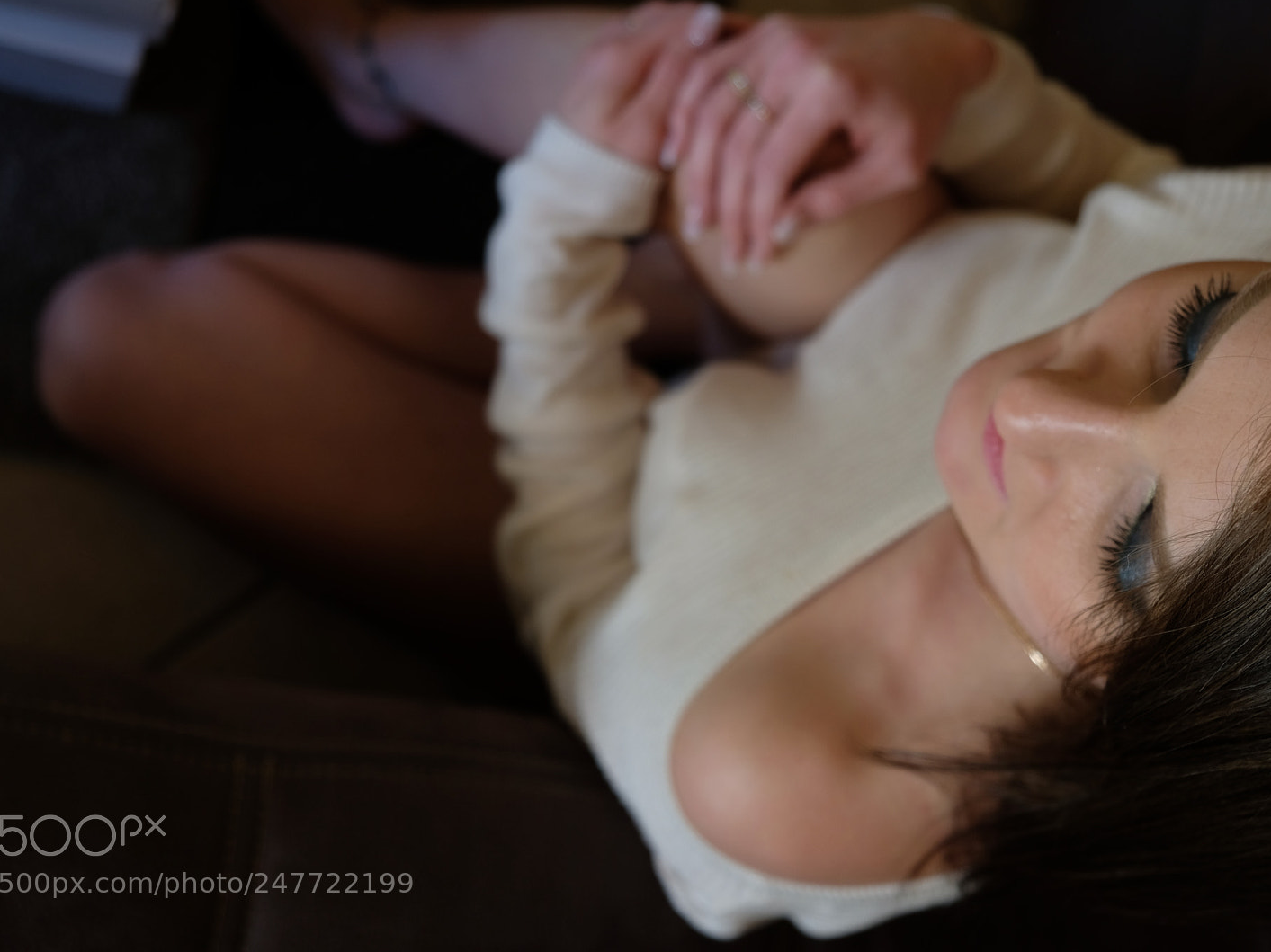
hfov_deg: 38.9
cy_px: 475
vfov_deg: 29.7
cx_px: 662
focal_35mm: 49
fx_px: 1799
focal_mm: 30.2
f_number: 3.6
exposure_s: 1/60
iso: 320
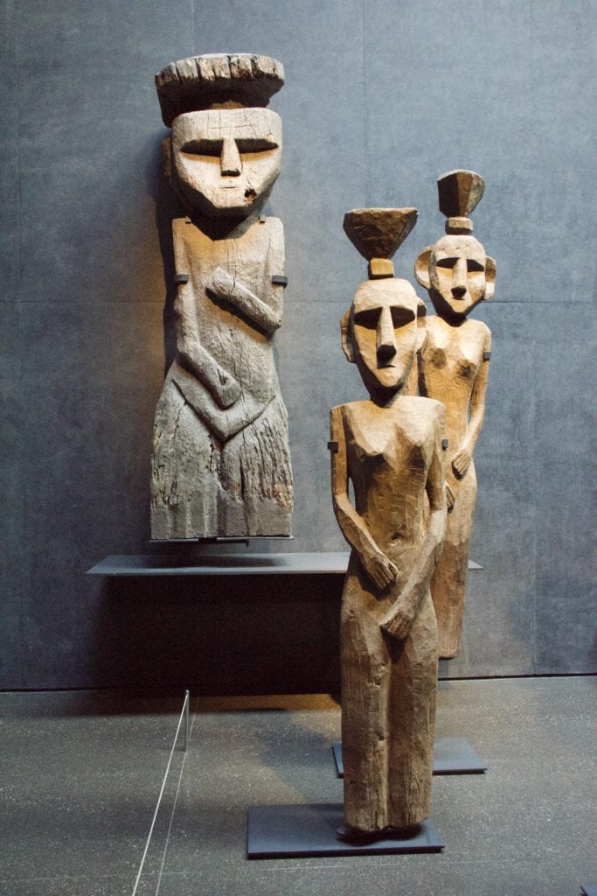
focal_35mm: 33
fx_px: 821
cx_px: 298
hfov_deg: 40.0
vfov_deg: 57.2
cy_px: 448
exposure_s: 1/60
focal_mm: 22
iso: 12800
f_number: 4.5
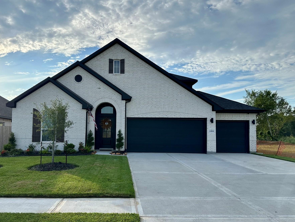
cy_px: 121
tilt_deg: +4.2
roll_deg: -1.6
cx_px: 125
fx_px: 239
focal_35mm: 28
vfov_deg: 49.7
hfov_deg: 63.1
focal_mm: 6.86
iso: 80
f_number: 1.78
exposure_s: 1/4184
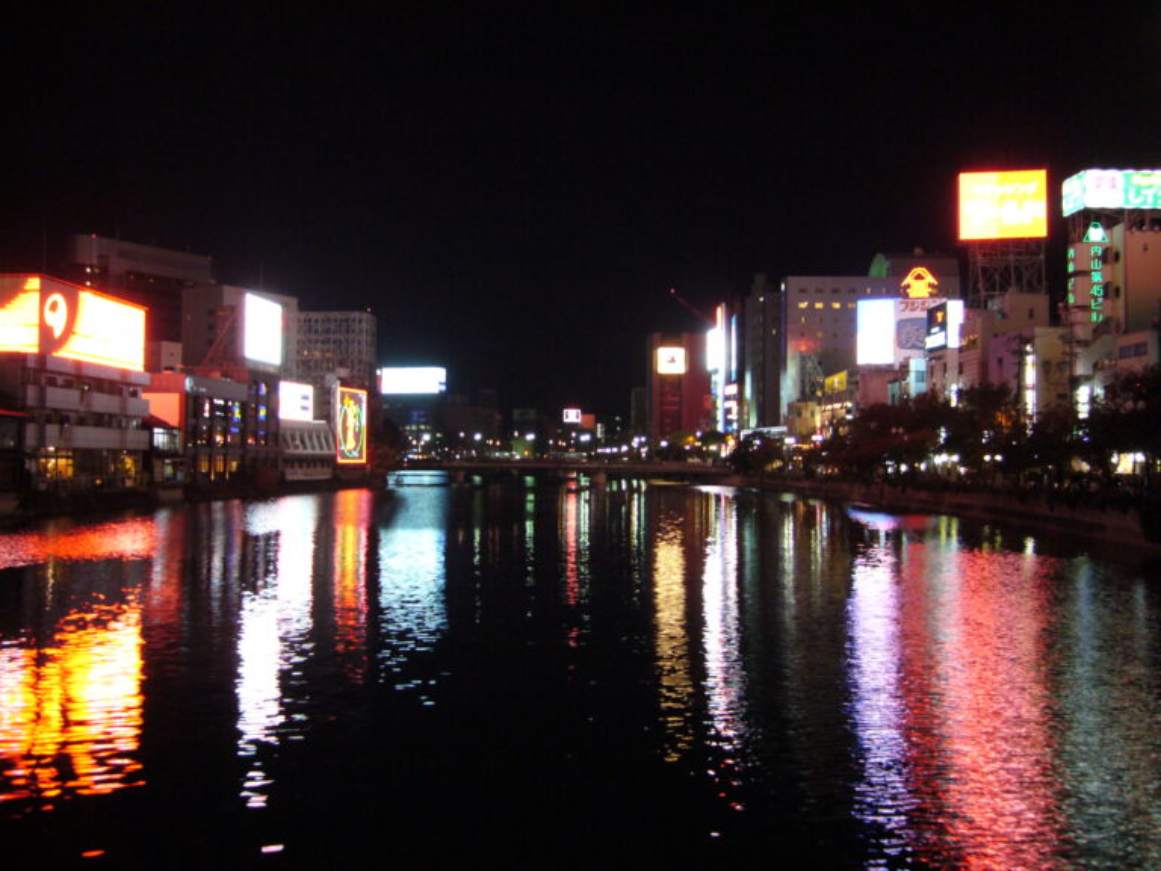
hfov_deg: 52.6
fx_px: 1174
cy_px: 436
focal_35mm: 35
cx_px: 580
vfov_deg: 40.7
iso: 200
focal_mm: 5.8
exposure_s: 1/4
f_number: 2.8
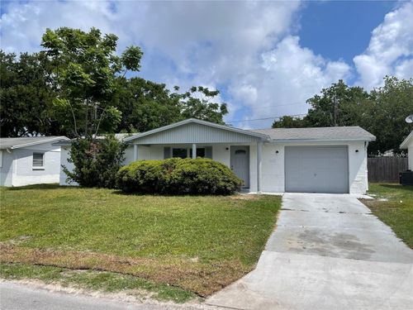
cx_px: 206
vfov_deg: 53.1
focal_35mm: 26
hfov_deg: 67.3
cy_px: 155
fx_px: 310
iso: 32
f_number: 1.6
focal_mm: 5.1
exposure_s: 1/5128
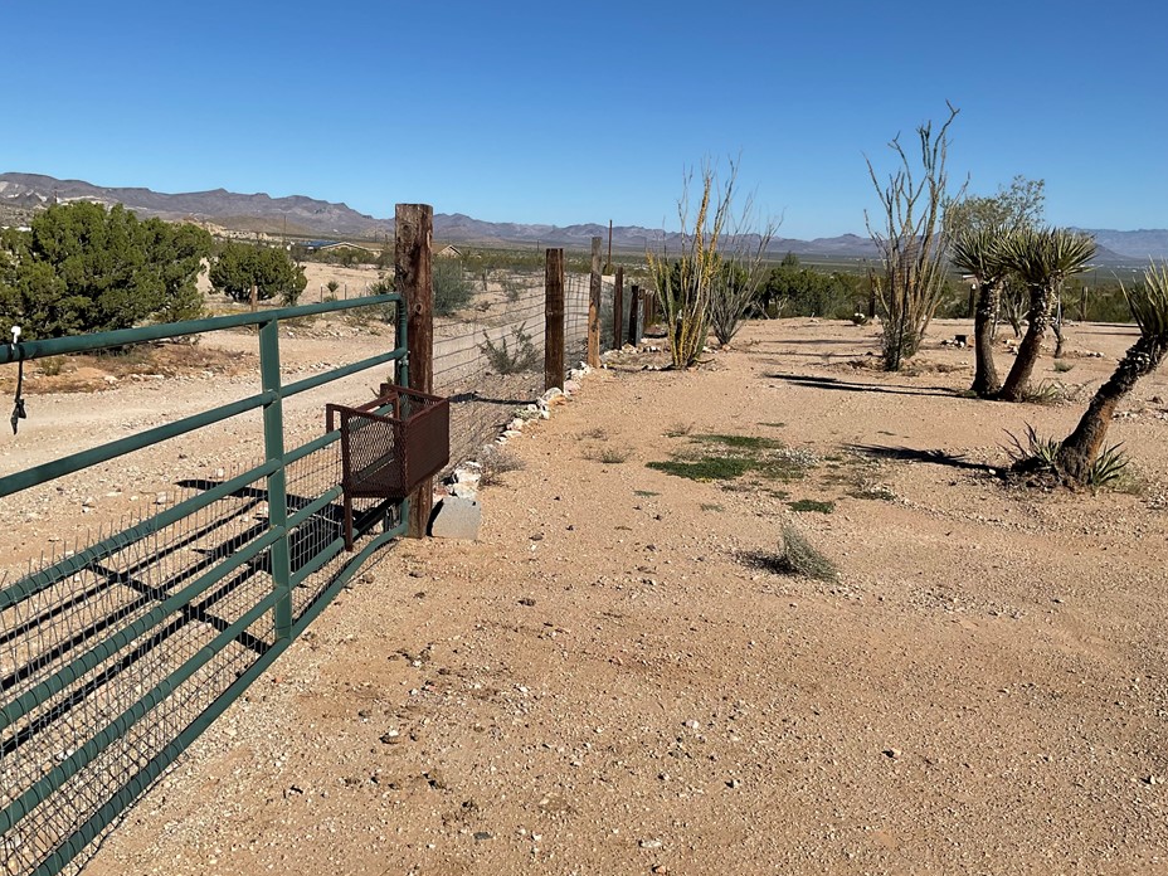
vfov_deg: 44.1
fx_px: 1080
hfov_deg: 56.8
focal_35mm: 32
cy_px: 400
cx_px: 541
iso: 16
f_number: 1.8
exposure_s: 1/3534
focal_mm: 3
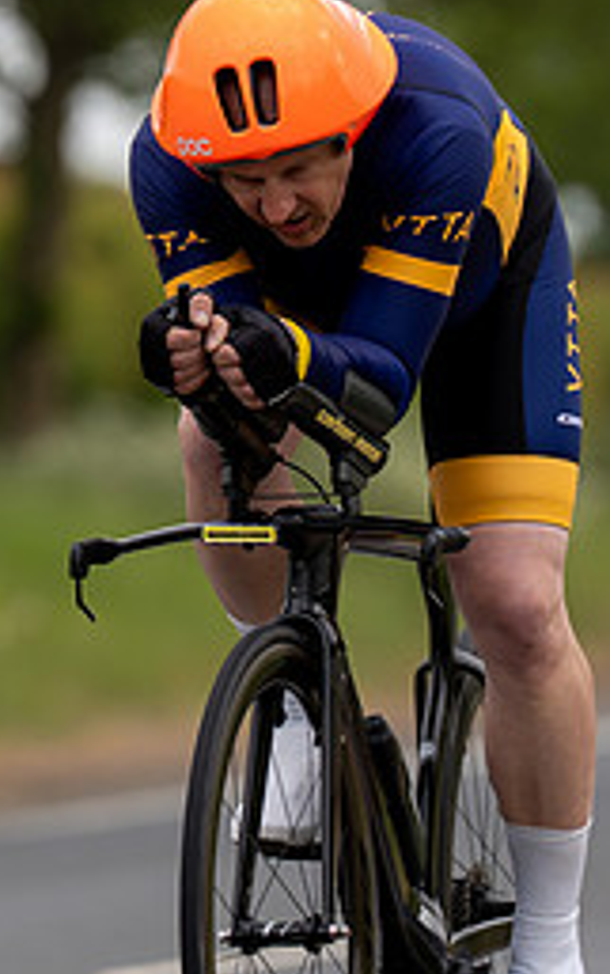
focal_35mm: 577
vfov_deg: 3.6
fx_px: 15322
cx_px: 279
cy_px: 312
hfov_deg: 2.3
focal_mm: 200
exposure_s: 1/1250
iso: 160
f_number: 3.2
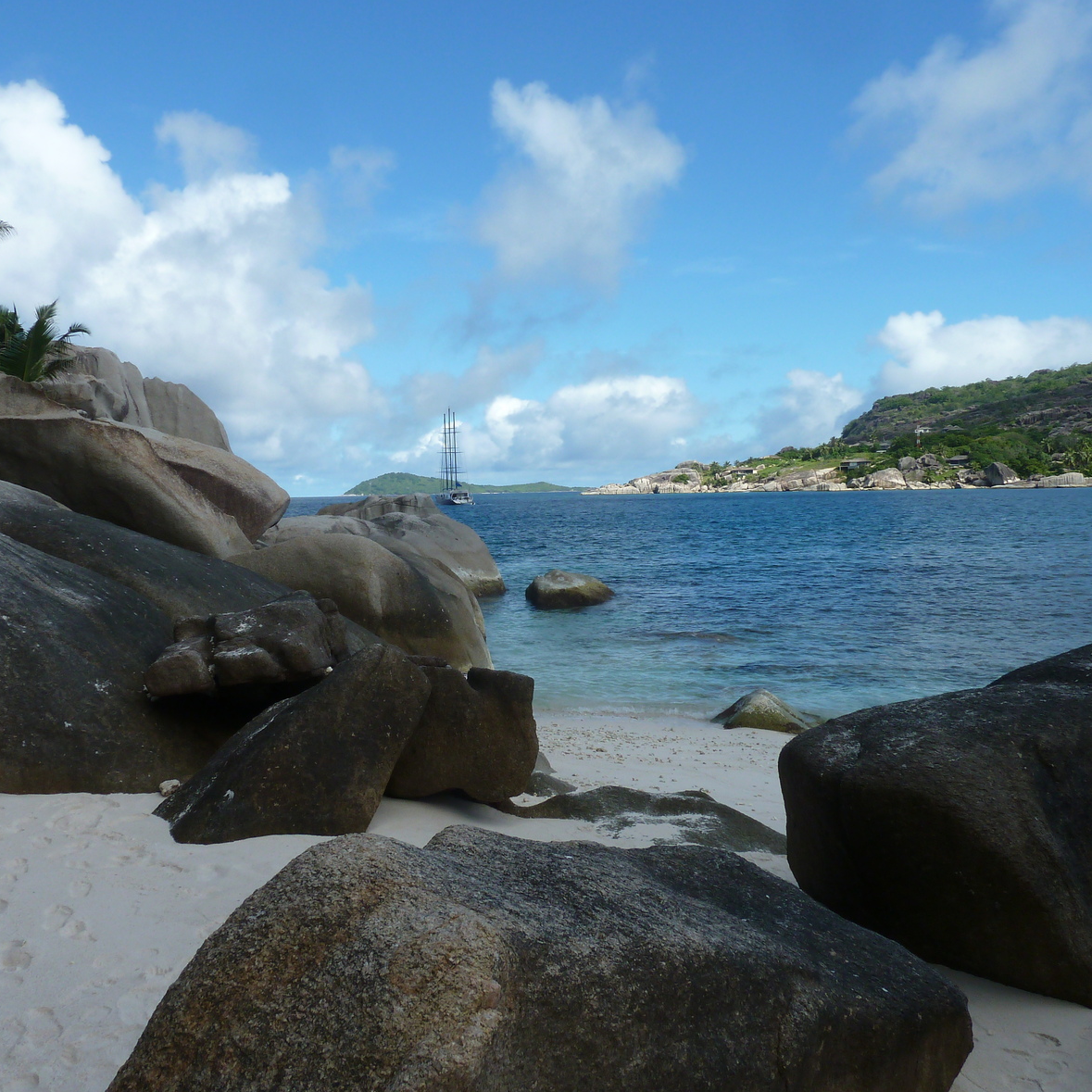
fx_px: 1071
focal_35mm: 30
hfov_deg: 53.8
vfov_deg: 54.0
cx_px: 468
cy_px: 537
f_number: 4.5
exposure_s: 1/500
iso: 80
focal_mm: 4.1
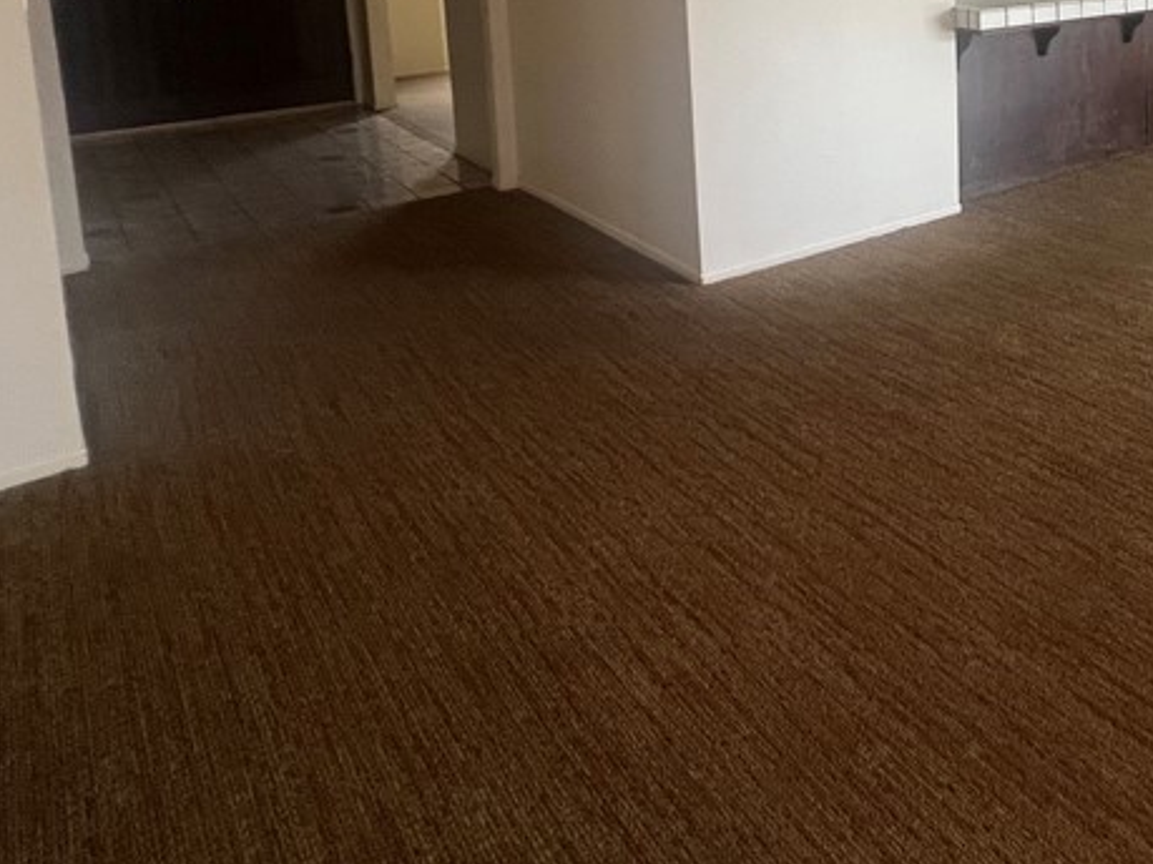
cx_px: 1100
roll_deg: -0.1
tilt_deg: -6.7
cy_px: 23
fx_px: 966
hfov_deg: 51.9
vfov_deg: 42.4
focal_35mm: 29
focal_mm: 1.57
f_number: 1.8
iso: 125
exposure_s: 1/99
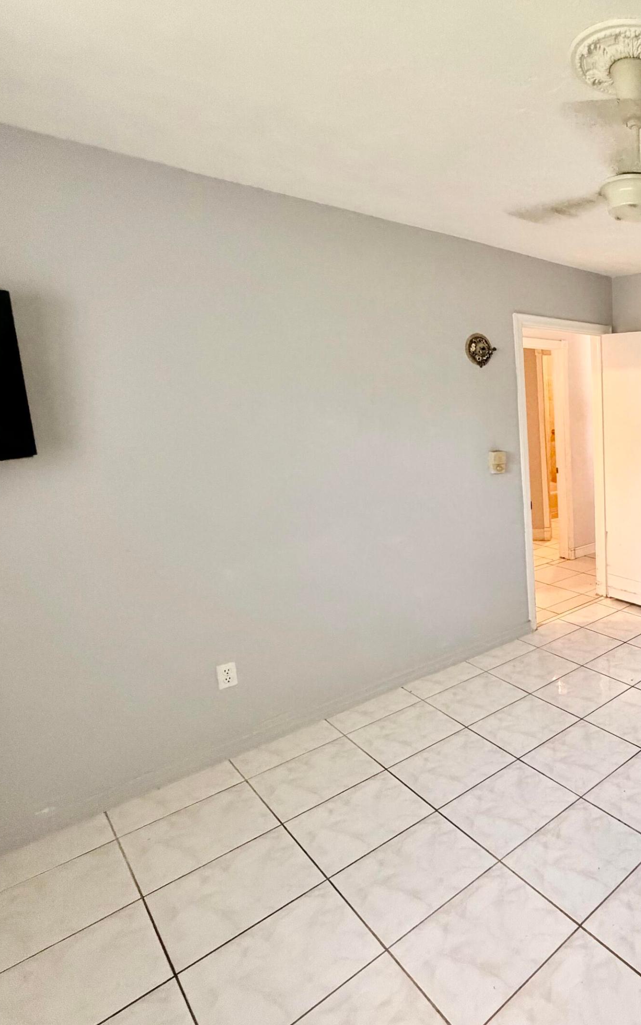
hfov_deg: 47.7
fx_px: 559
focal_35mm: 20
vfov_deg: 85.1
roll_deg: +0.4
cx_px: 662
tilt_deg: -12.0
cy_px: 516
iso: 500
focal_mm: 2.22
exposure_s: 1/60
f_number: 2.2
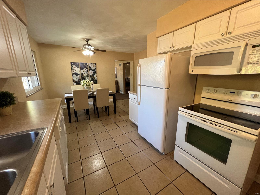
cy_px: 98
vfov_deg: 89.9
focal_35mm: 13
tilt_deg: -13.2
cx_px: 130
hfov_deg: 106.2
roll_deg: +0.1
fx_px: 98
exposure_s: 1/60
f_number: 1.8
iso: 200
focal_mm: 1.57
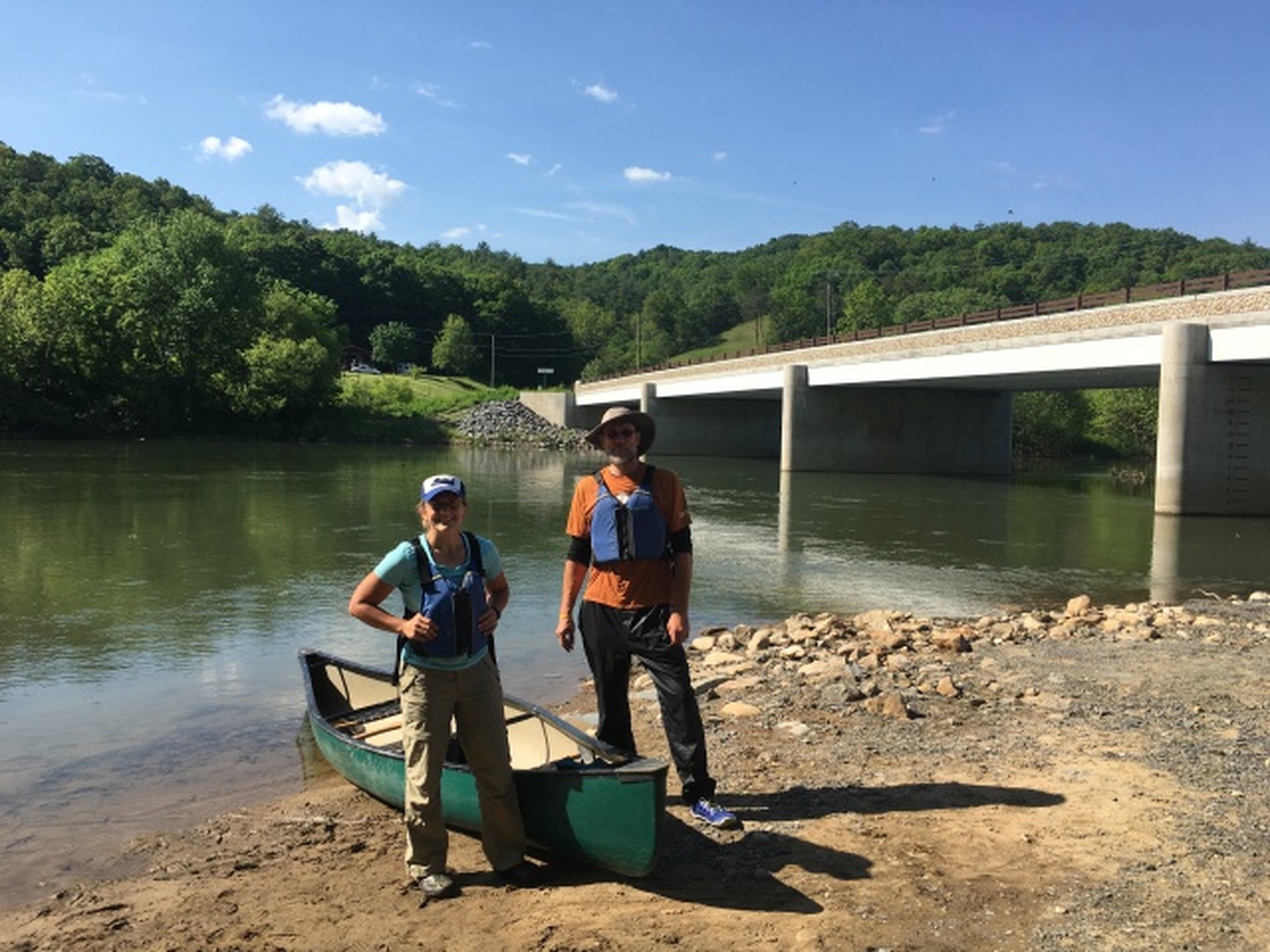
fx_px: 1064
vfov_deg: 48.2
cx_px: 635
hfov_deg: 61.7
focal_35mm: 29
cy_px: 476
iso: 25
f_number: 2.2
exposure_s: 1/1261
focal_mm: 4.15
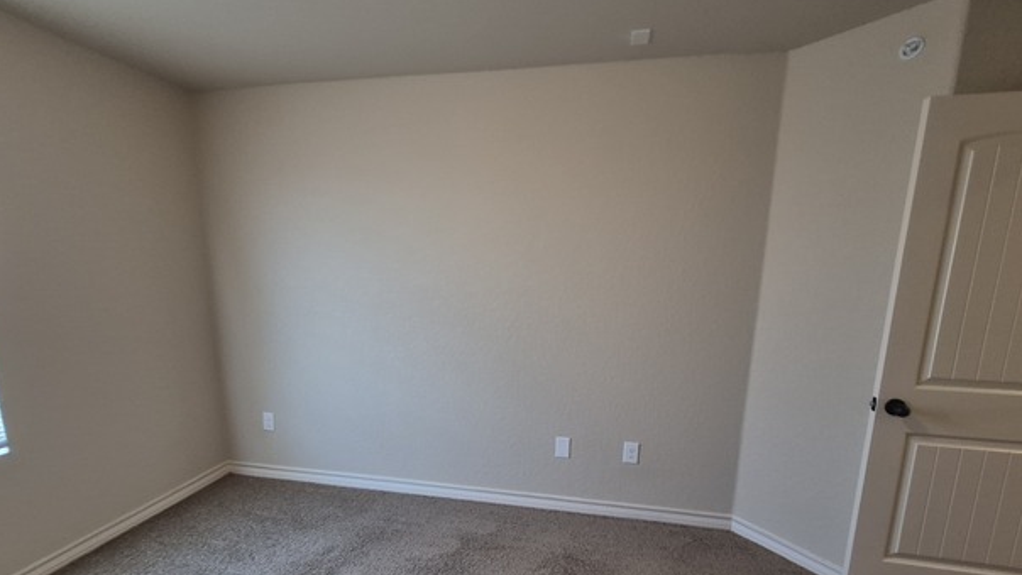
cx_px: 521
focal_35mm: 15
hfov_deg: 103.0
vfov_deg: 69.9
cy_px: 343
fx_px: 407
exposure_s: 1/60
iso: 250
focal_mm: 1.74
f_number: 2.2
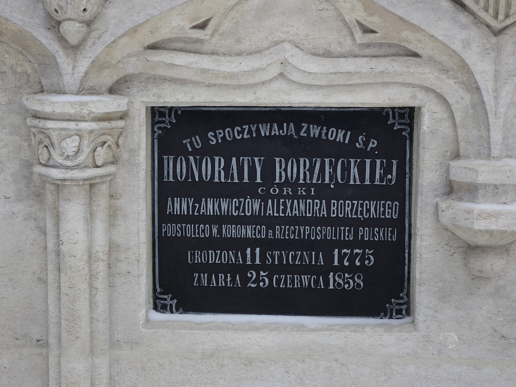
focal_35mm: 88
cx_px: 258
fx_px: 1312
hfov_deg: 22.3
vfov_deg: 16.8
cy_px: 194
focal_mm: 14.99
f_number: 5
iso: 80
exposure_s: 1/100
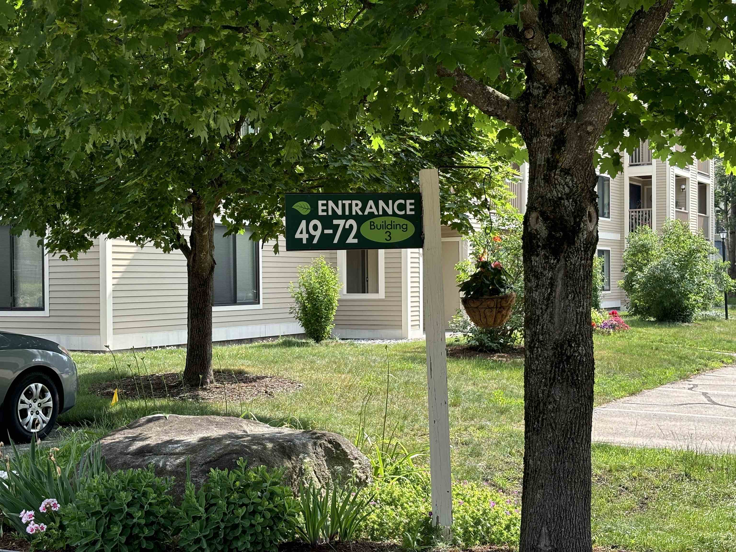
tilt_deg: -1.4
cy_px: 276
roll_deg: +1.4
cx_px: 368
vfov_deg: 28.0
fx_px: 1106
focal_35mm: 52
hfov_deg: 36.8
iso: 32
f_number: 1.6
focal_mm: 5.96
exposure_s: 1/711
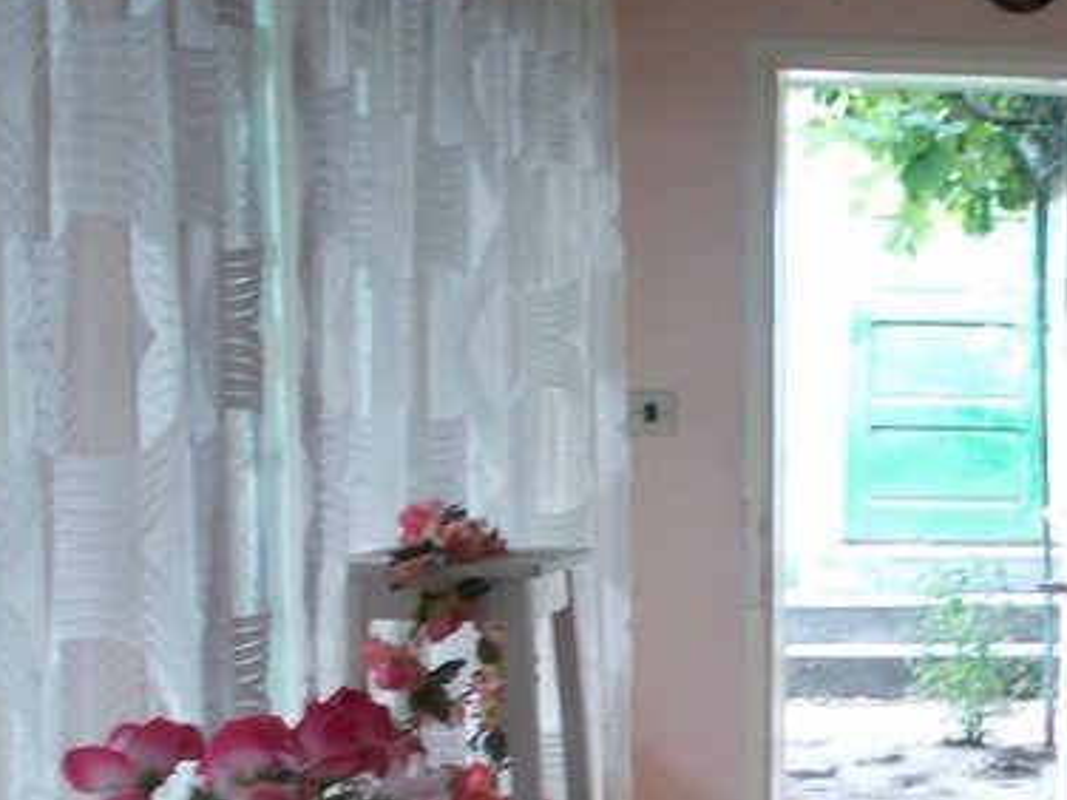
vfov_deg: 17.5
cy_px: 738
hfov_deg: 22.6
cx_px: 1076
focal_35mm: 83
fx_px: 2558
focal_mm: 4.6
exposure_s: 1/25
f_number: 3.2
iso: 160
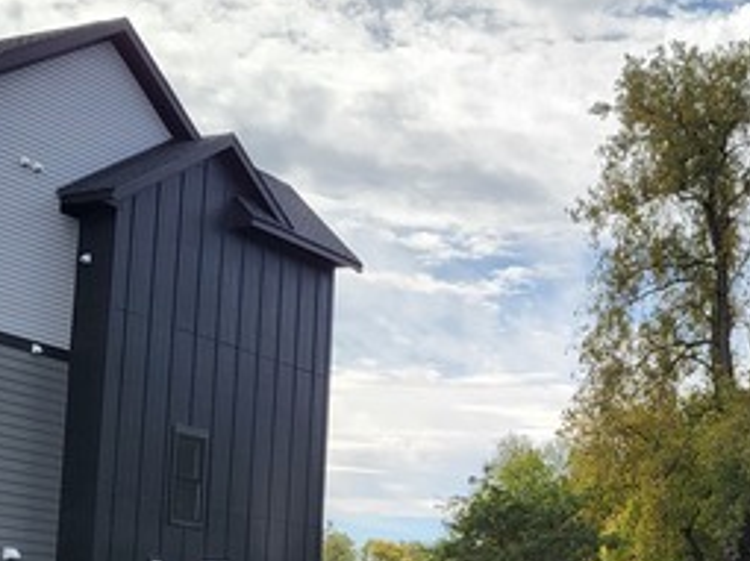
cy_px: 479
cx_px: 631
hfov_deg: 27.8
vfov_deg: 21.2
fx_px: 1473
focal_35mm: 68
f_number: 1.8
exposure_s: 1/2874
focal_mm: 4.25
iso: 50
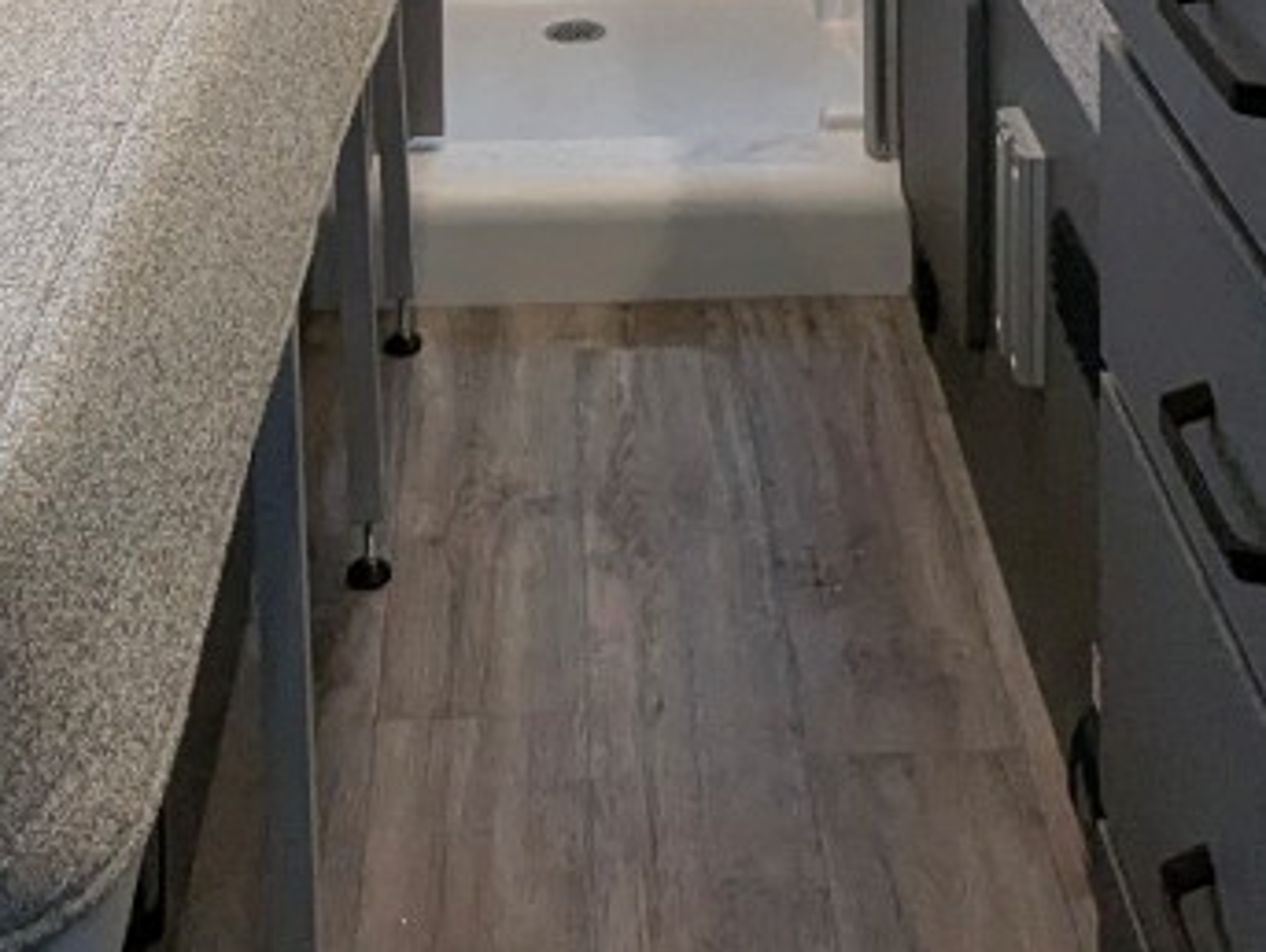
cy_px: -760
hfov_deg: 29.8
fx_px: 2380
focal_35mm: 65
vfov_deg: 18.0
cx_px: 611
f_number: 2.2
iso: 220
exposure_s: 1/228
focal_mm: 2.35
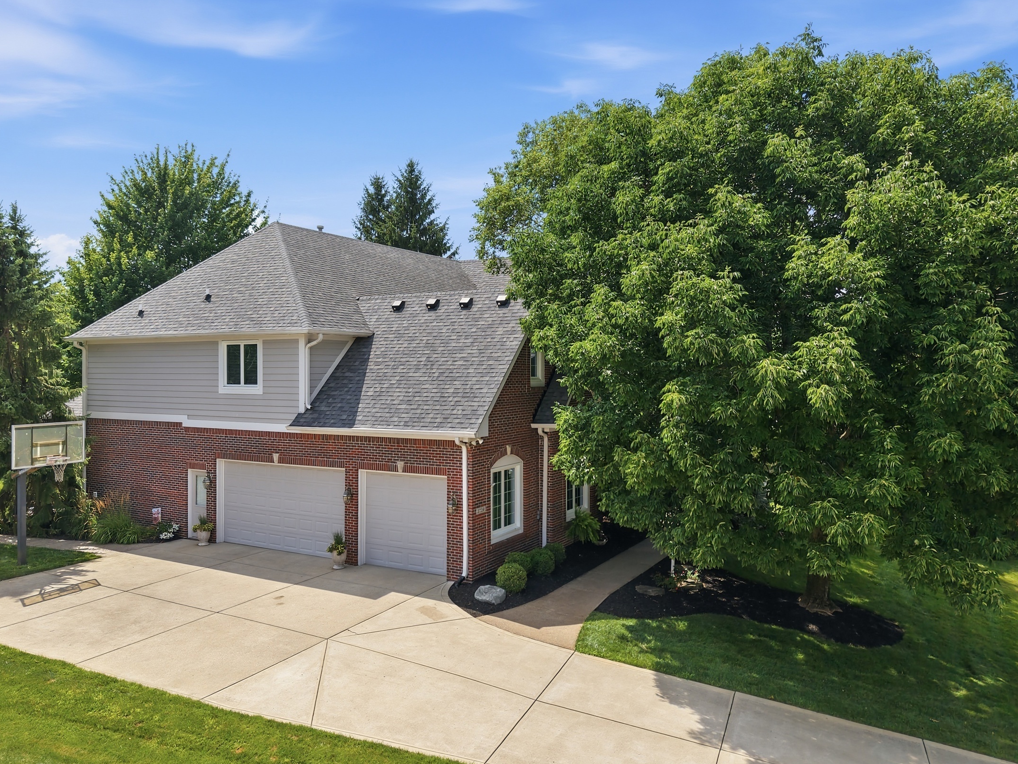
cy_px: 355
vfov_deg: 49.7
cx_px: 494
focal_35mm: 28
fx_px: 823
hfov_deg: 63.4
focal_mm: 8.7
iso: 270
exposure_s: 1/8000
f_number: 1.8
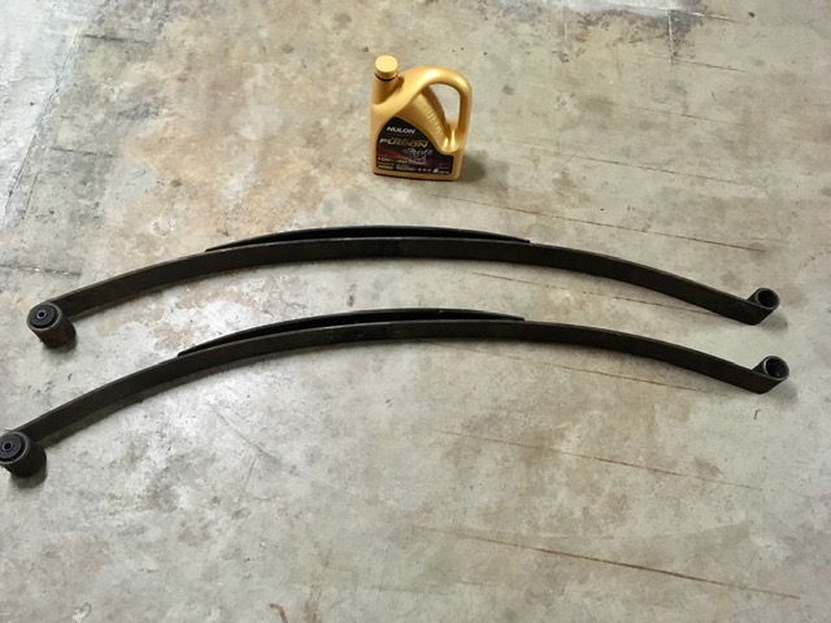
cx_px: 416
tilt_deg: -61.8
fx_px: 696
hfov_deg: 61.7
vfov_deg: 48.2
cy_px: 312
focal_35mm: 29
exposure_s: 1/17
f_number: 2.2
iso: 320
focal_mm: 4.15
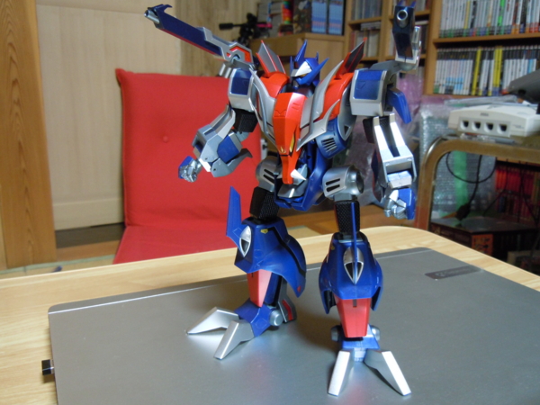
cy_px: 202
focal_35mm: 30
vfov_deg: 46.8
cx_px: 270
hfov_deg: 60.0
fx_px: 468
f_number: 3.5
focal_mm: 5.4
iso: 400
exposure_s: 1/8
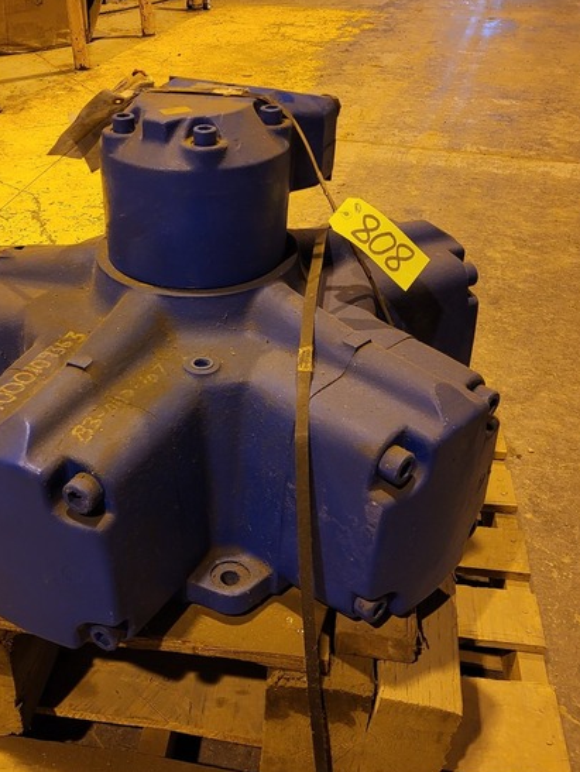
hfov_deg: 37.2
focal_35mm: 38
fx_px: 848
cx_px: 172
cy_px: 374
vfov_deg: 48.9
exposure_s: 1/40
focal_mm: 5.4
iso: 200
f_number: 1.8
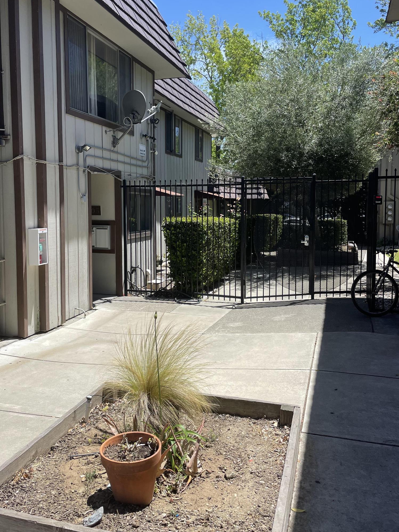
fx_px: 461
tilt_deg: -3.0
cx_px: 170
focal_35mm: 30
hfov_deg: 46.7
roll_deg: +0.3
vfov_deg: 59.8
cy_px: 232
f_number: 1.6
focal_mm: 4.2
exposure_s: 1/2817
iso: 32
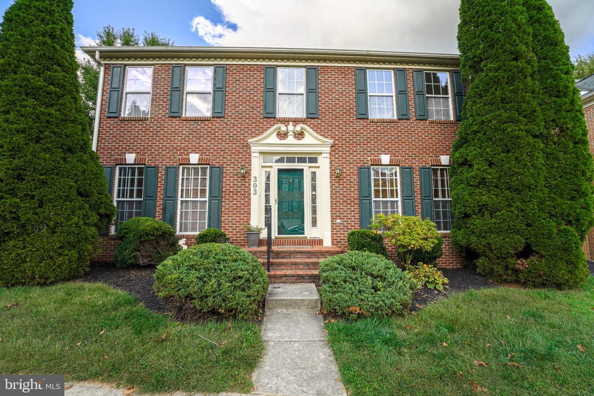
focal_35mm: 14
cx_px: 297
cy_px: 198
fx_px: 231
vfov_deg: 81.2
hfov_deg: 104.3
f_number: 10
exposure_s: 1/8
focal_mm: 14
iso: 100
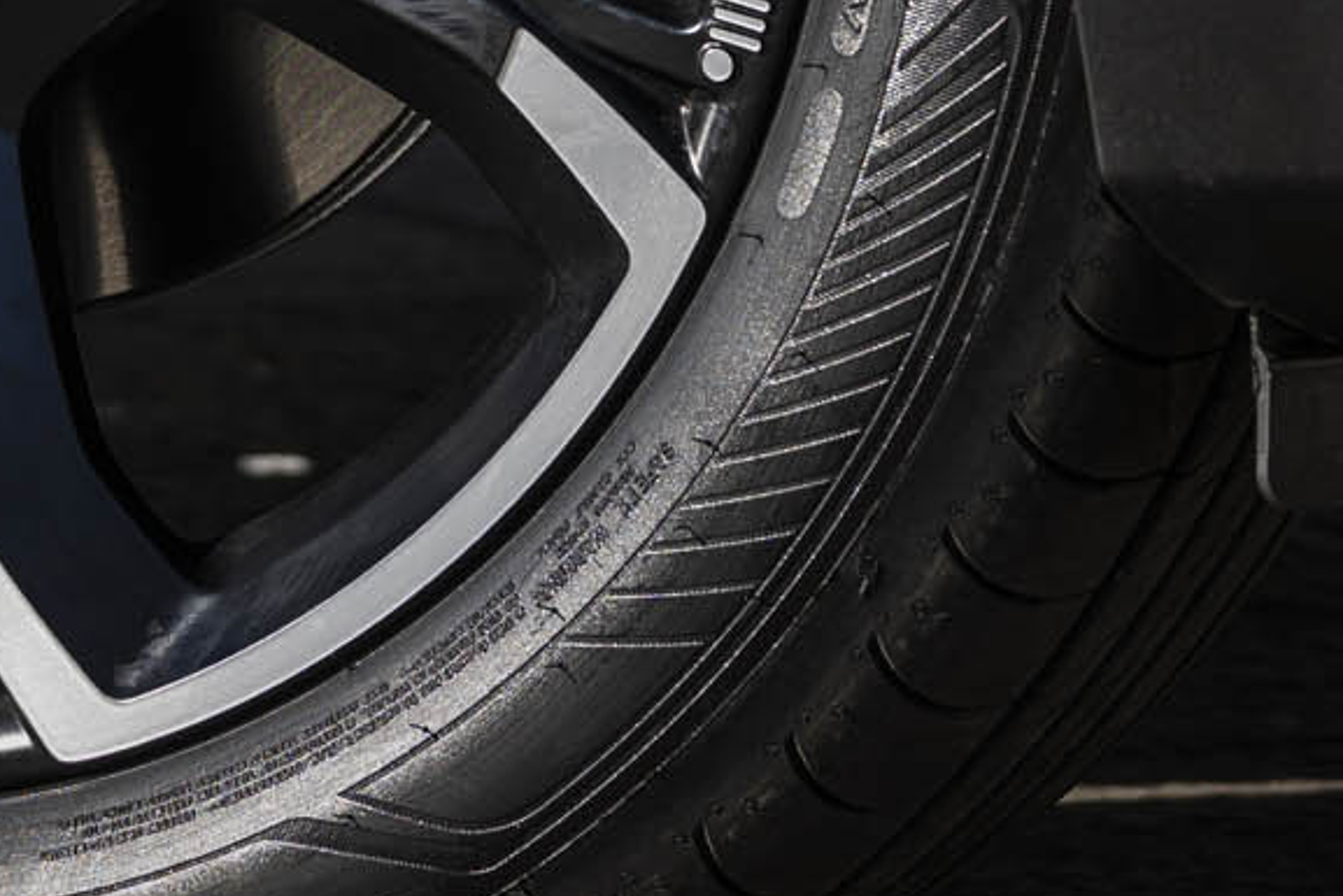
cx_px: 291
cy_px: -915
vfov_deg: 3.2
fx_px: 15709
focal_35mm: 421
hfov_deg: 4.9
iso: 64
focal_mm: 75
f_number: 4
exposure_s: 1/250
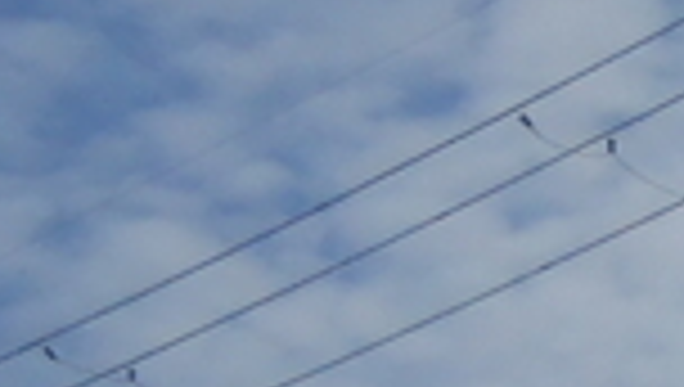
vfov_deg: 5.3
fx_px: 4050
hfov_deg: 8.1
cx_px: 2124
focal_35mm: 223
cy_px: 1012
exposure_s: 1/250
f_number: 11.5
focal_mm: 4.6
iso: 100
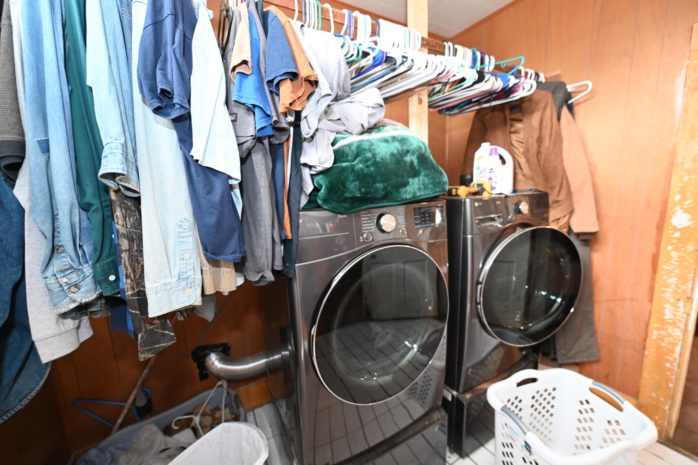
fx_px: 271
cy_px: 232
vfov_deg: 81.1
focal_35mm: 14
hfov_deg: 104.3
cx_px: 349
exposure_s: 1/80
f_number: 2.8
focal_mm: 14
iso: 3200
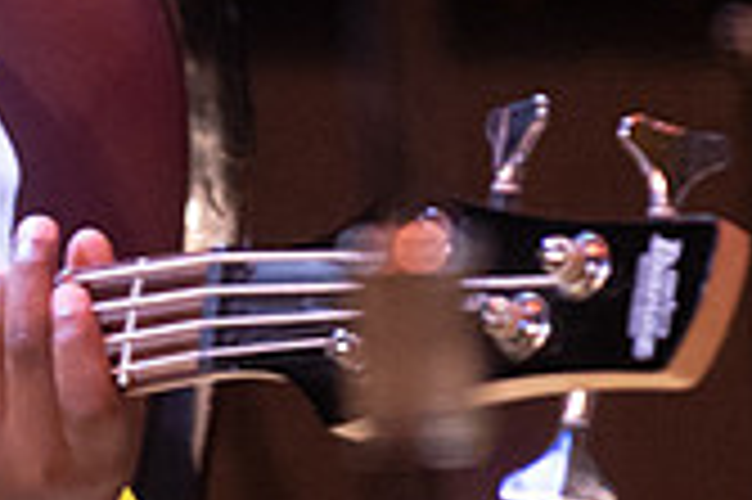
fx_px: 18510
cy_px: 92
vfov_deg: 1.5
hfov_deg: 2.3
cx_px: -311
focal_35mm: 887
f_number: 4
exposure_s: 1/200
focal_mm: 170
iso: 3200
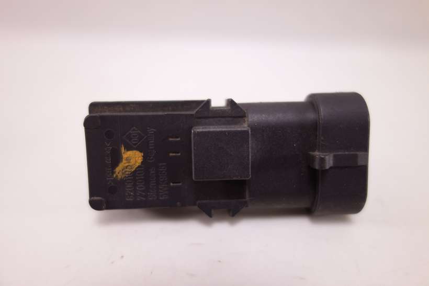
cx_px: 214
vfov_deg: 46.4
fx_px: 334
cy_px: 143
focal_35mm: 28
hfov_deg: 65.5
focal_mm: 10.4
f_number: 2.2
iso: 125
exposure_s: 1/100
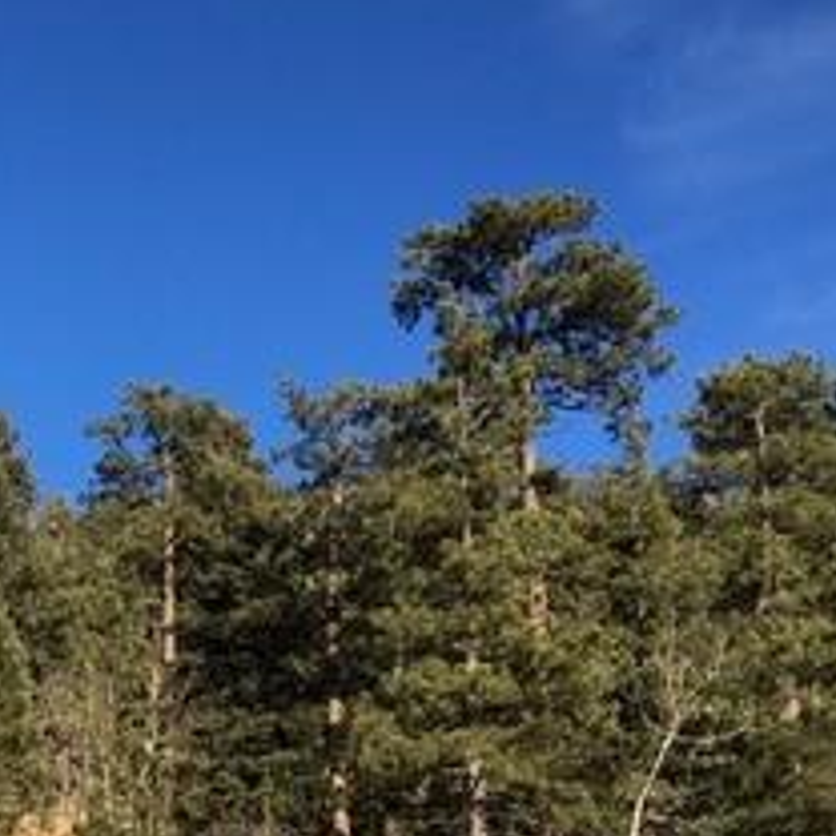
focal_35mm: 79
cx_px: -28
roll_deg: +0.1
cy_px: 860
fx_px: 2159
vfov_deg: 21.1
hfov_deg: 21.1
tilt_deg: +9.4
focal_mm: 4.15
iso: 25
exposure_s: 1/1166
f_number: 2.2
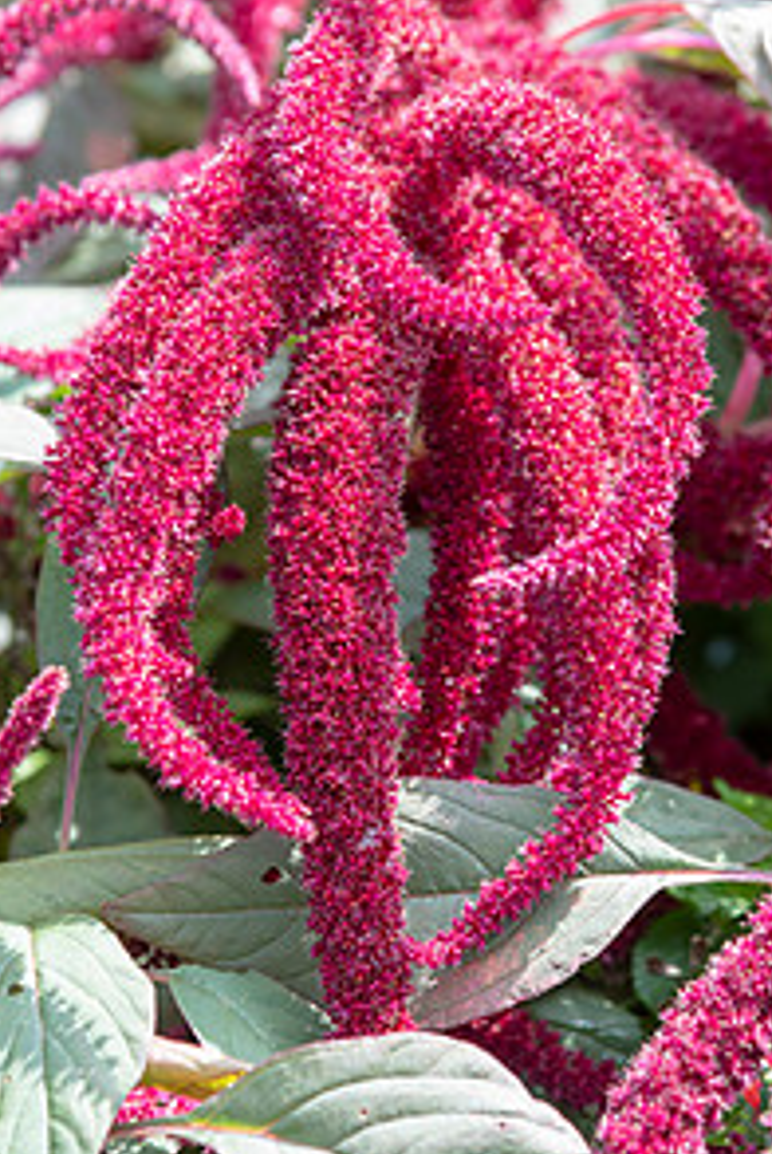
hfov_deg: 7.5
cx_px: 492
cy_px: 488
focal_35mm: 184
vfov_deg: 11.2
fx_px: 5904
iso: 200
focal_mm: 120
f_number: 5
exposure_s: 1/100
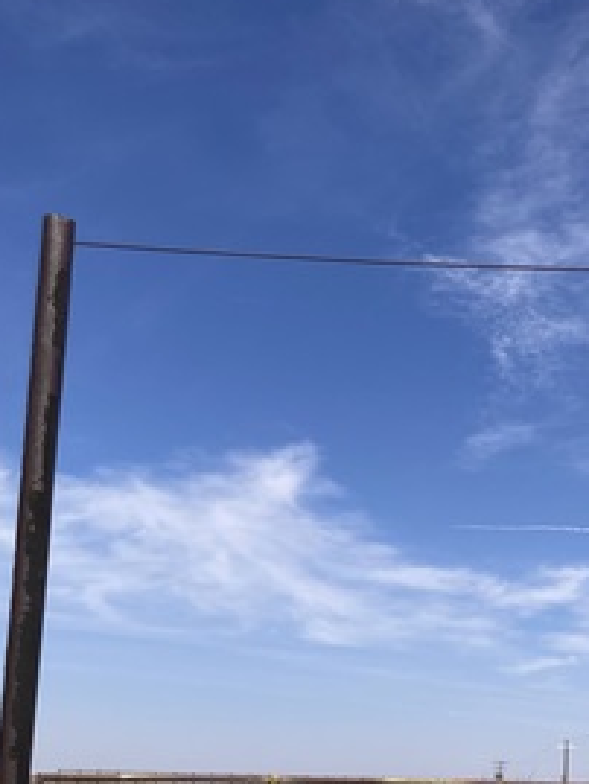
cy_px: 609
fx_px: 1133
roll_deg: -2.9
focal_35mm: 50
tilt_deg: +9.9
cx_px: 461
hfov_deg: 28.6
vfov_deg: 37.0
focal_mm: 3.99
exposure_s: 1/3247
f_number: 1.8
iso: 20
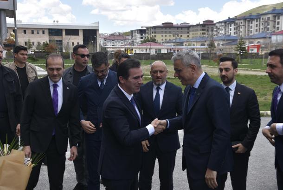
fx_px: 472
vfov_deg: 22.7
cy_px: 95
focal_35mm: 60
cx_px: 142
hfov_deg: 33.4
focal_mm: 40
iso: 250
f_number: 9
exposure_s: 1/320
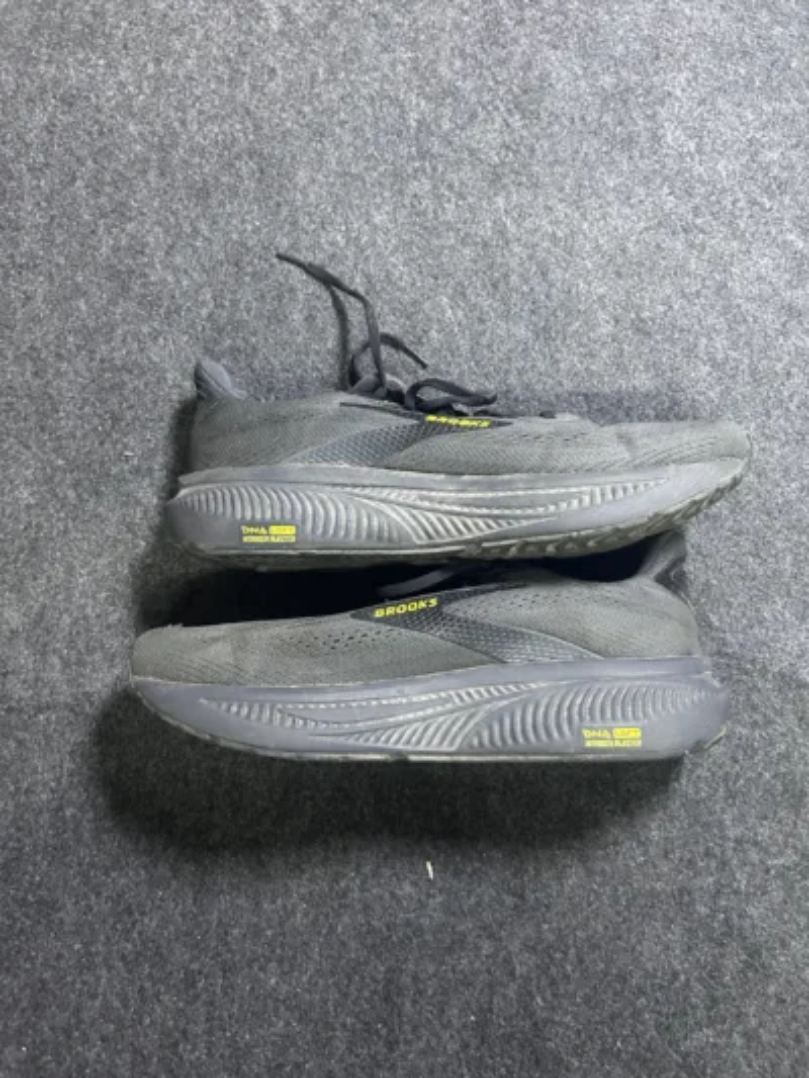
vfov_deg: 67.3
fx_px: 810
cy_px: 539
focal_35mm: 26
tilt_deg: -60.5
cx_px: 404
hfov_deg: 53.1
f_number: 1.5
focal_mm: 5.7
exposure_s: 1/33
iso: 400
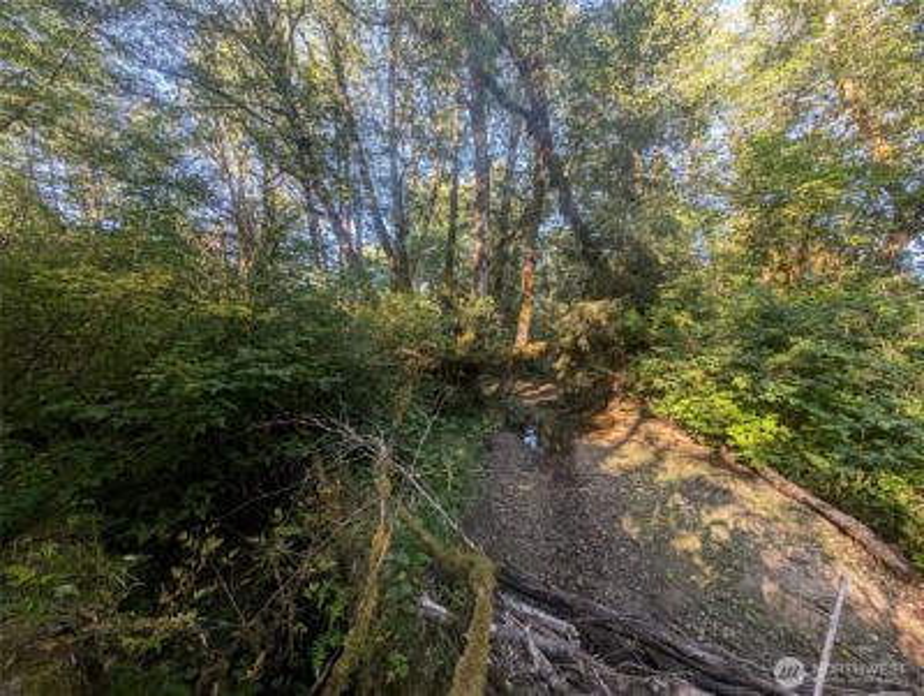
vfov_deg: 94.6
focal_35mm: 12
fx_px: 321
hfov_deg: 110.5
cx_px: 462
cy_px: 348
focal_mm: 2.23
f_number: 1.95
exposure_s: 1/183
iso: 50
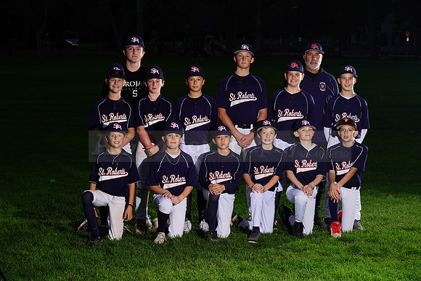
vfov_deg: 13.7
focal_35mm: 100
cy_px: 140
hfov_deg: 20.4
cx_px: 210
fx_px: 1170
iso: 320
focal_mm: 100
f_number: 10
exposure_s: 1/160
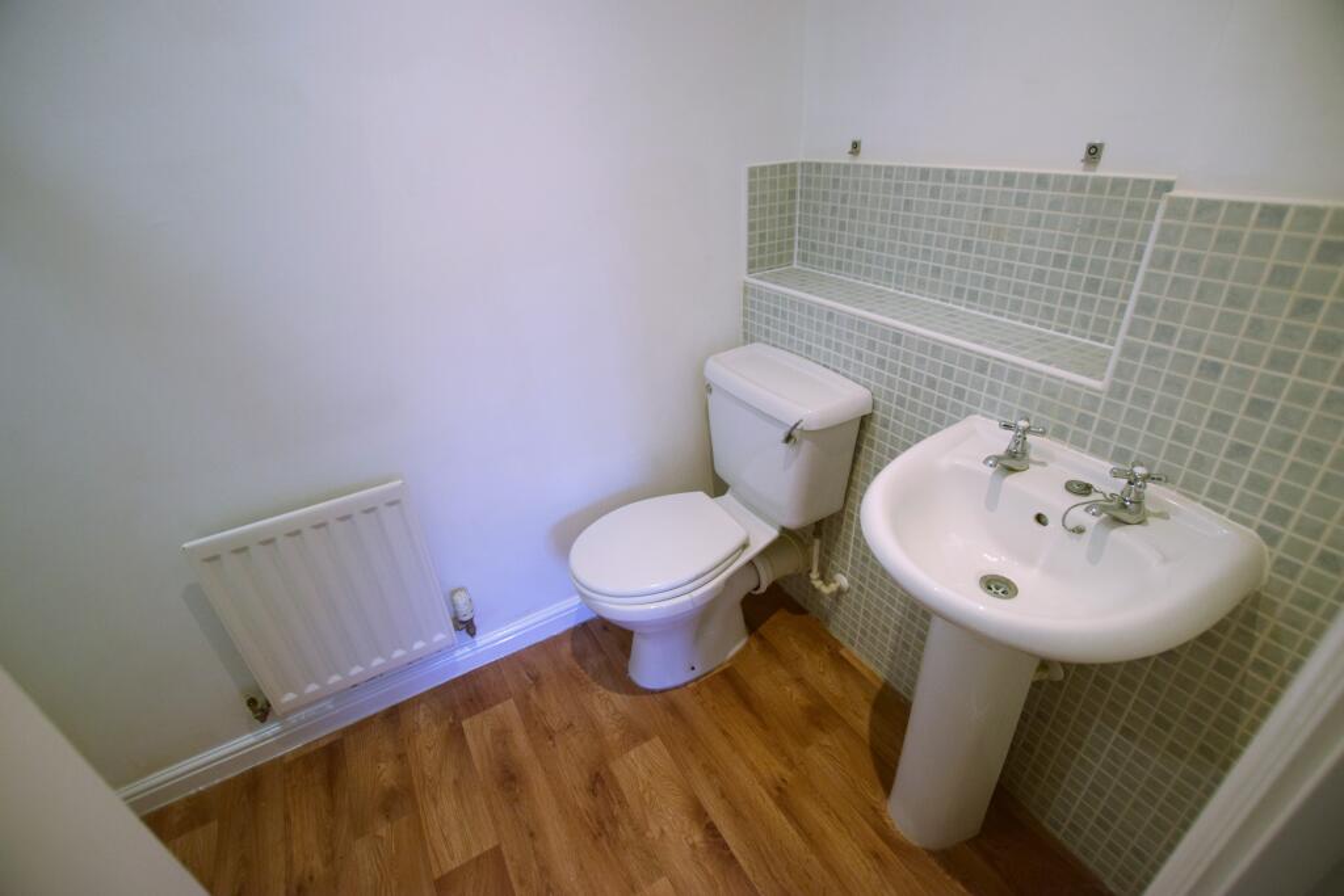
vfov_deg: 77.3
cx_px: 672
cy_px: 448
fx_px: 560
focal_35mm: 15
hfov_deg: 100.4
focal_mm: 10
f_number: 3.5
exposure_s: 1/60
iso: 1000
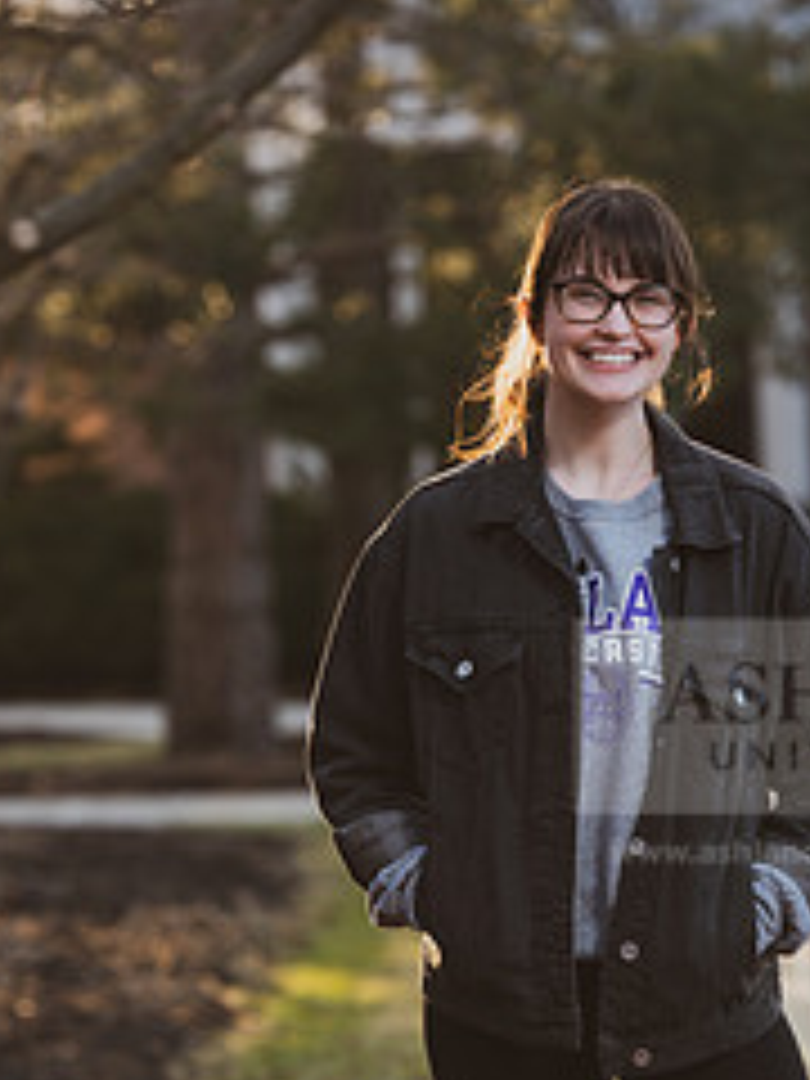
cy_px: 900
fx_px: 7301
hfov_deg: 6.3
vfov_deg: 8.4
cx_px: 504
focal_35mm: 234
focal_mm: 130
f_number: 4
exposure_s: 1/200
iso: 200
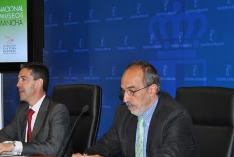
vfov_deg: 14.5
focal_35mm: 94
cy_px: 128
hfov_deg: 21.6
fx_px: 612
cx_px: 80
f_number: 4.5
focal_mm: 34
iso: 200
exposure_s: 1/60
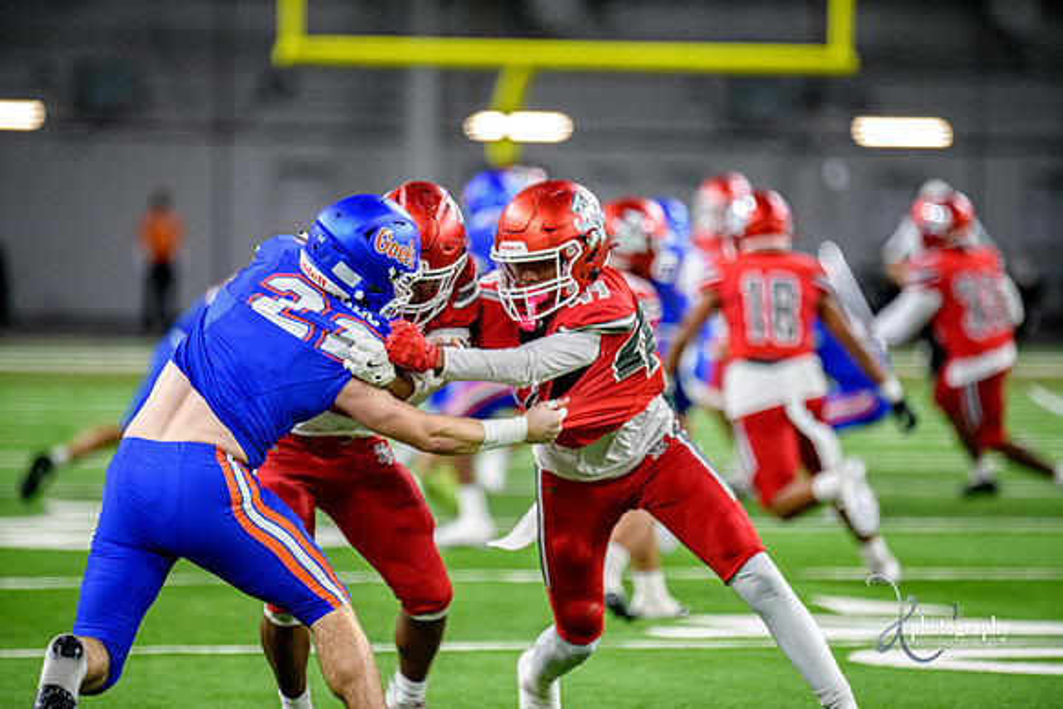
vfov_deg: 5.1
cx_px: 532
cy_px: 354
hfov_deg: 7.6
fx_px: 7974
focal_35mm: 270
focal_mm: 270
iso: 1000
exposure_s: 1/400
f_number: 2.8
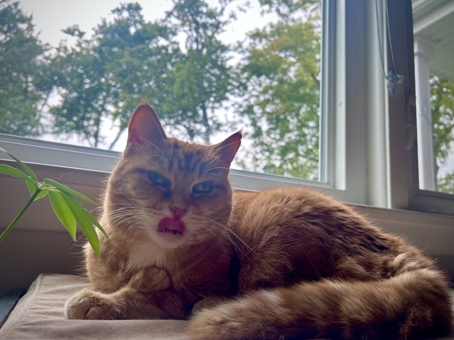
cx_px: 227
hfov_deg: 67.3
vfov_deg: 53.1
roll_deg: -3.6
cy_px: 170
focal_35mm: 26
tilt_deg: +10.6
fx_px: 341
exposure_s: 1/121
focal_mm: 5.7
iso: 40
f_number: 1.5
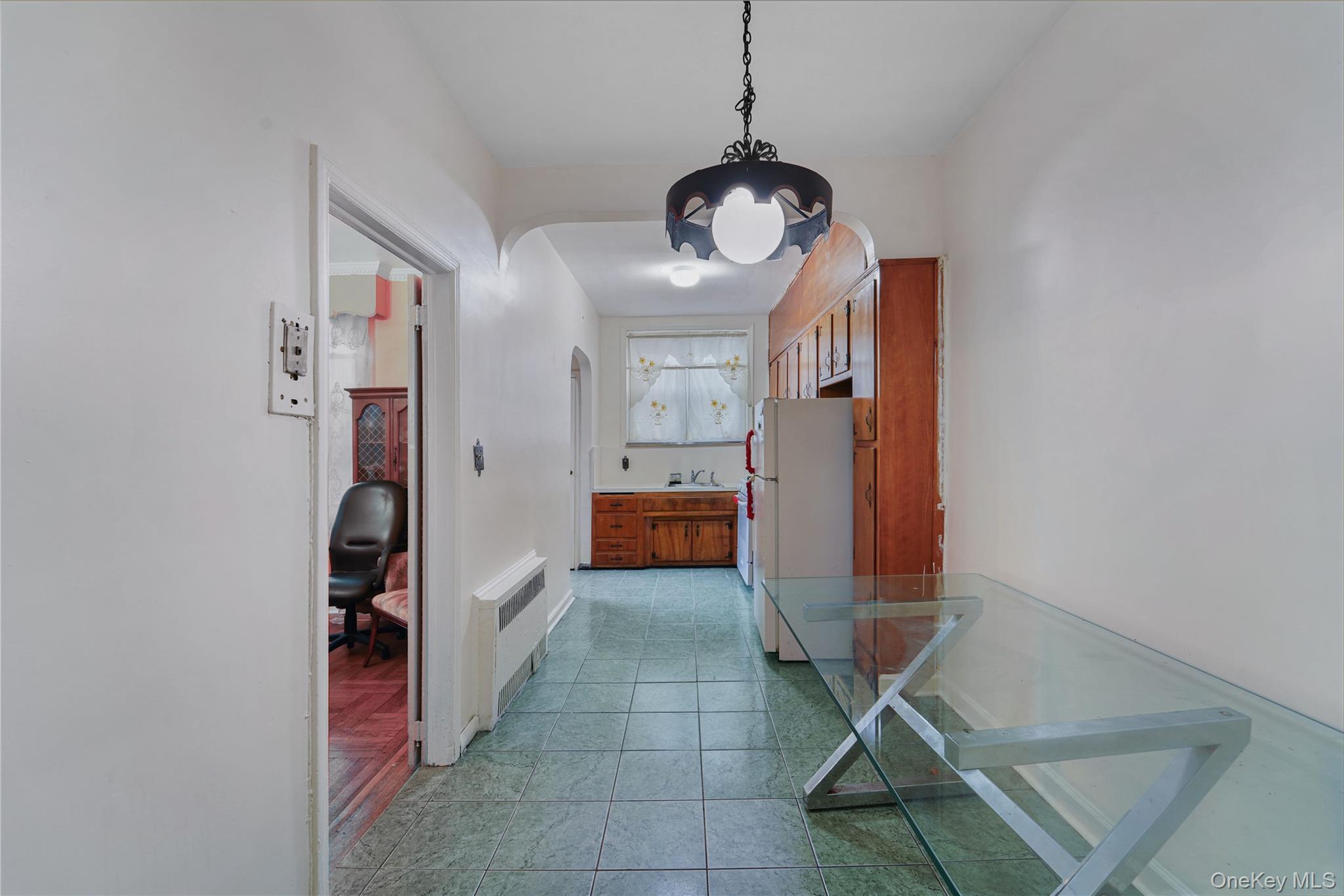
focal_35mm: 14
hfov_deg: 104.3
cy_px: 448
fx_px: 523
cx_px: 672
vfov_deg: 81.2
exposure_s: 2.5
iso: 100
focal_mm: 14
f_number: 9
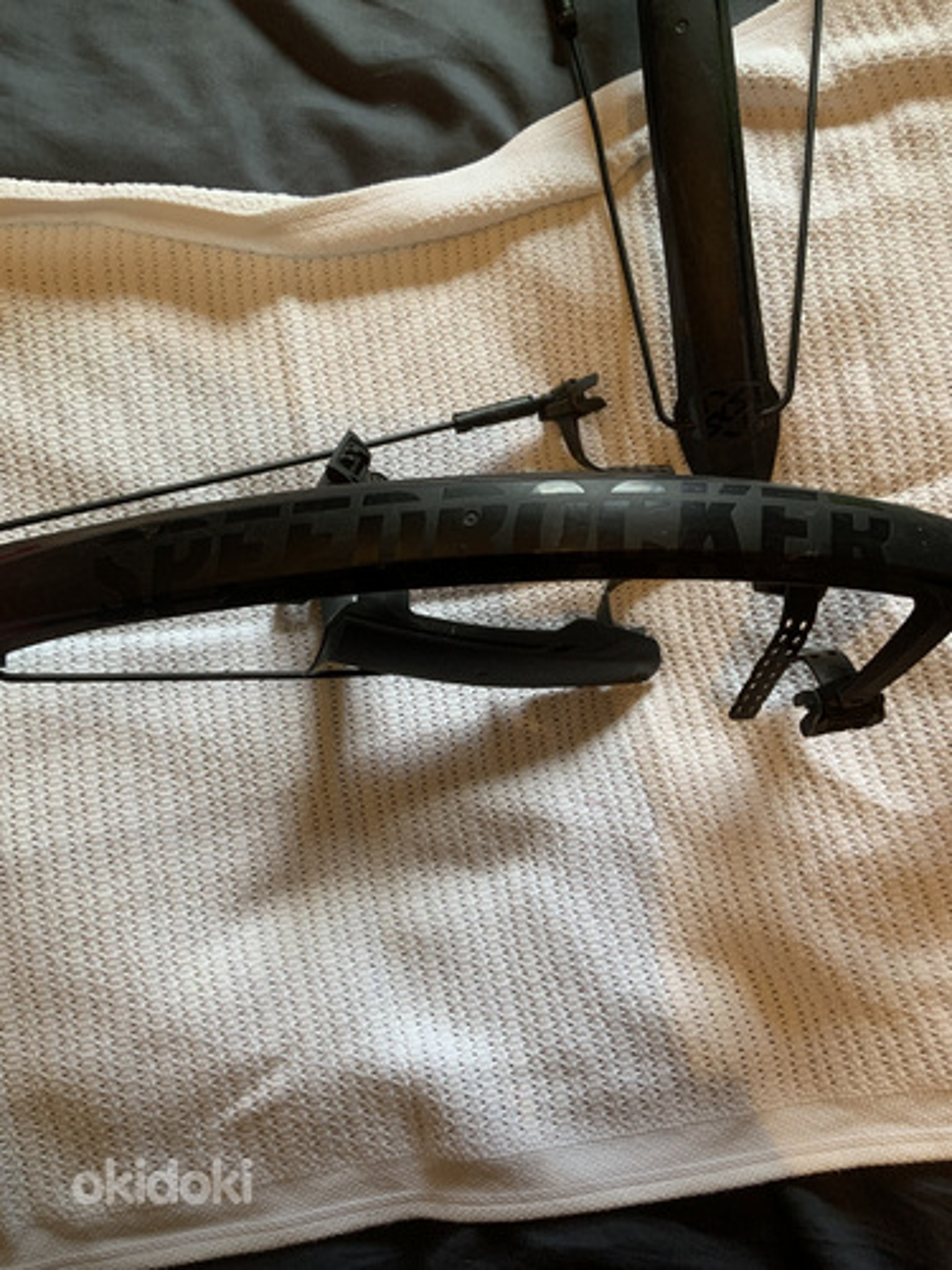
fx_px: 1063
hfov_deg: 48.2
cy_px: 635
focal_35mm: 29
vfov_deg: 61.7
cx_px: 476
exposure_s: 1/50
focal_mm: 3
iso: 80
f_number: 1.8
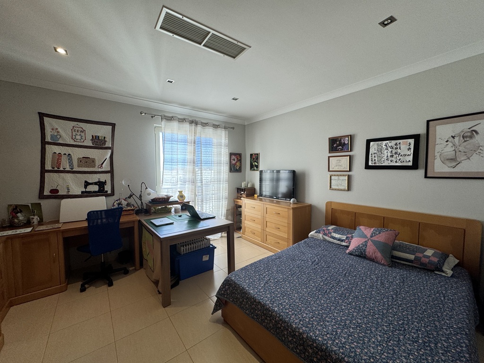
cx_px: 242
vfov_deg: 85.7
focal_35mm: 14
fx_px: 196
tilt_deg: -3.8
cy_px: 182
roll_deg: -0.3
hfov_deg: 102.1
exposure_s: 1/100
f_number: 2.2
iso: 64
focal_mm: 2.22
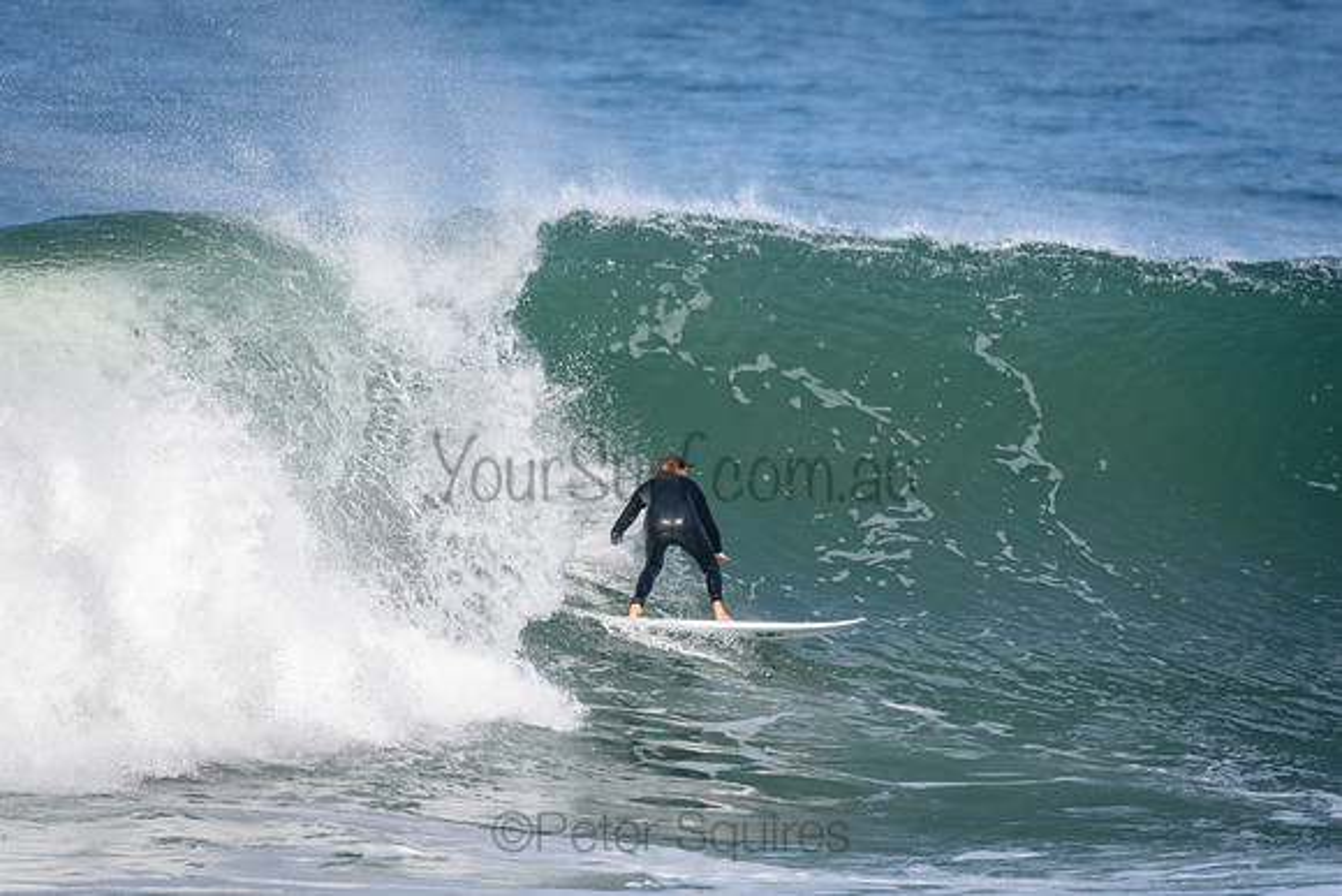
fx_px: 24608
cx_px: 671
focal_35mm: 660
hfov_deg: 3.1
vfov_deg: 2.1
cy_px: 448
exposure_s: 1/2000
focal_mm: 440
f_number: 5.6
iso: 360
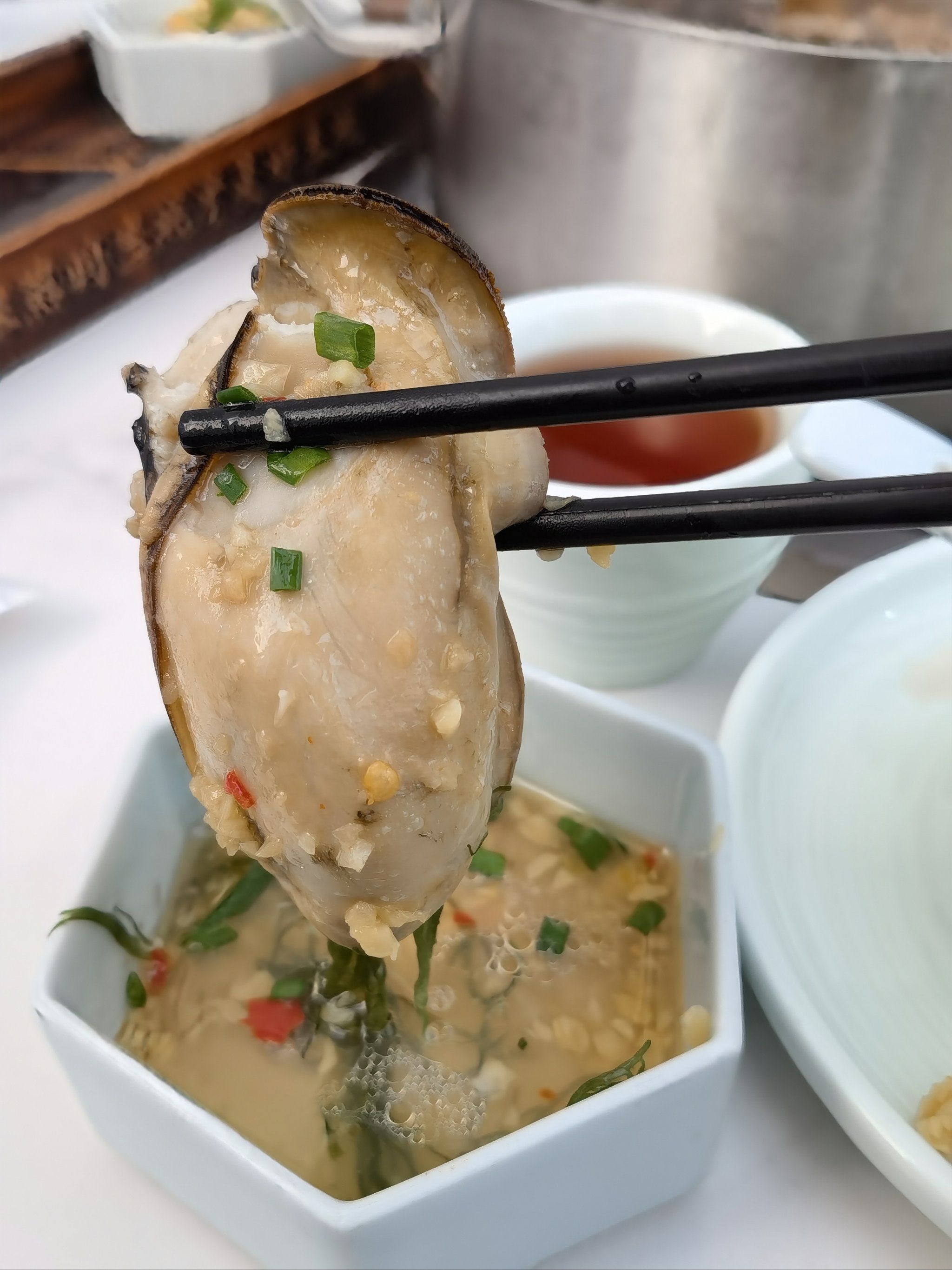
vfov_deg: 54.0
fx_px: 1247
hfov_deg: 41.8
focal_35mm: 34
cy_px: 635
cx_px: 476
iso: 50
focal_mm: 5.54
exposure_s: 1/105
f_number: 1.8
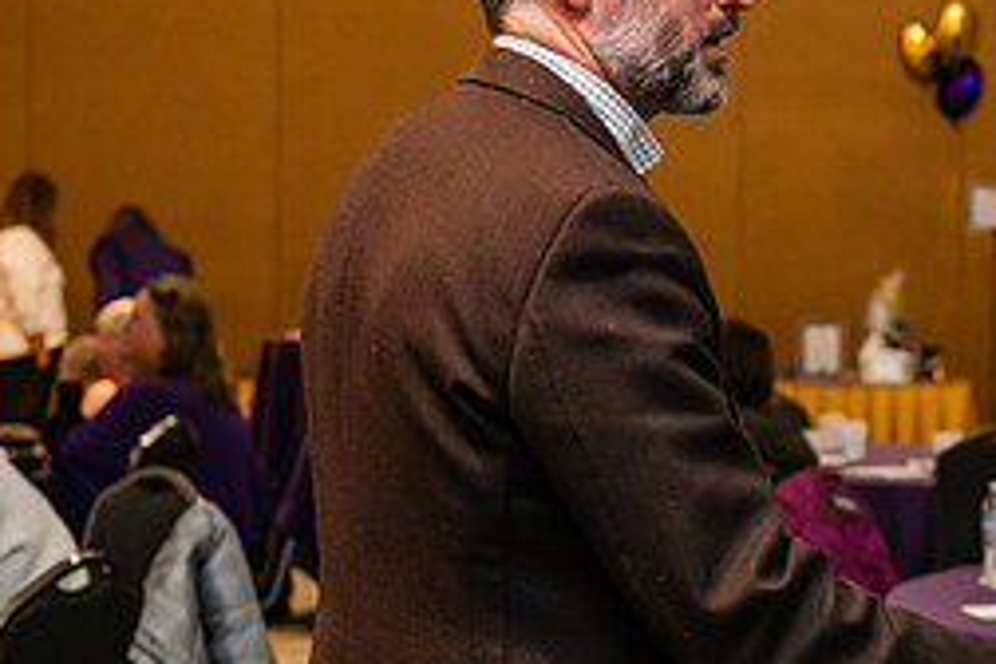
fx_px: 3181
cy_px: 267
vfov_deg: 11.9
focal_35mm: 115
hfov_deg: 17.4
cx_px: 1008
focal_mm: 50
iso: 2000
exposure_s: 1/200
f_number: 3.5
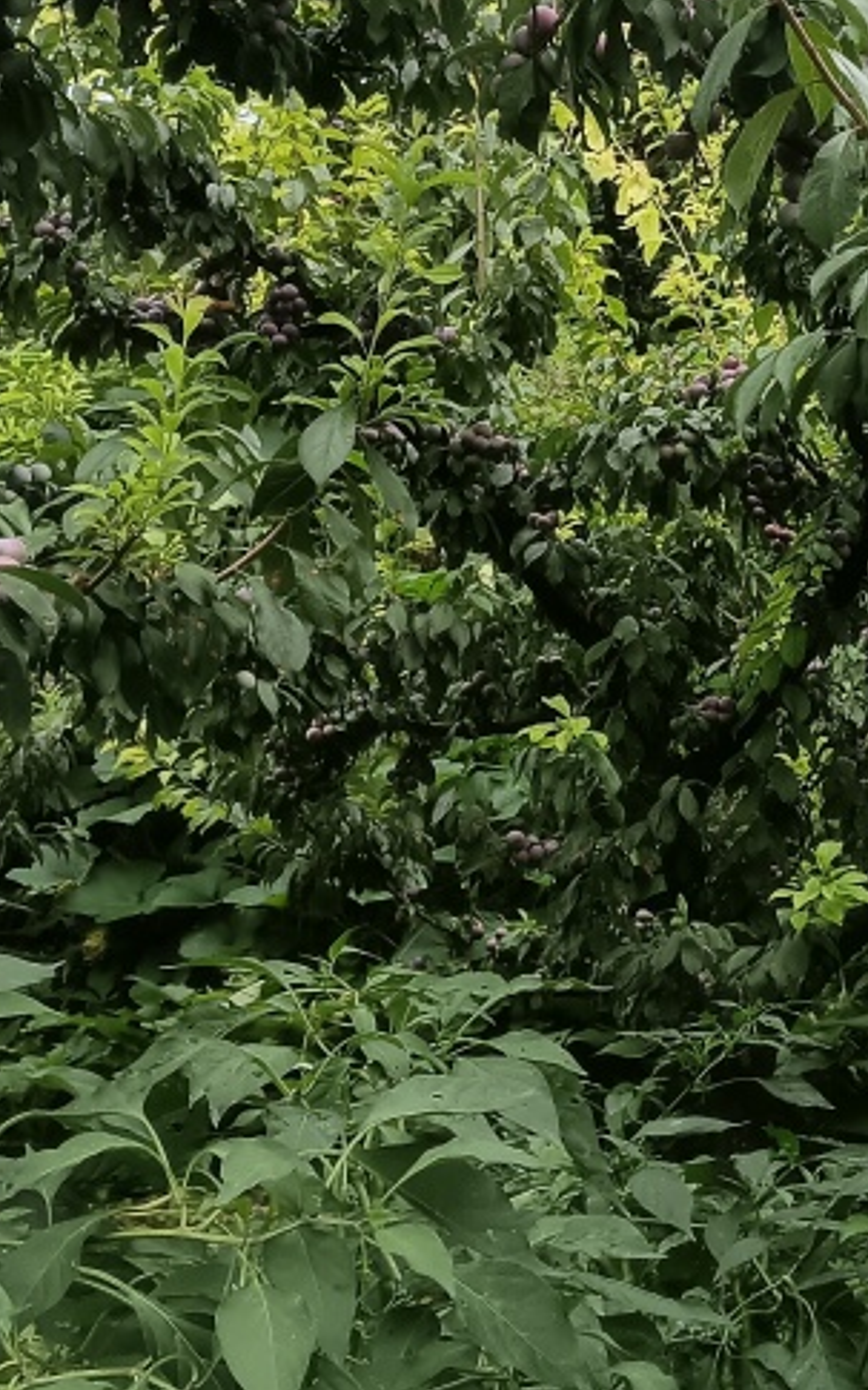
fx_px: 2385
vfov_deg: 32.4
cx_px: 871
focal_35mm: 63
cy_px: 540
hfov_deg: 20.0
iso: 837
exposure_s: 1/900
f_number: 1.8
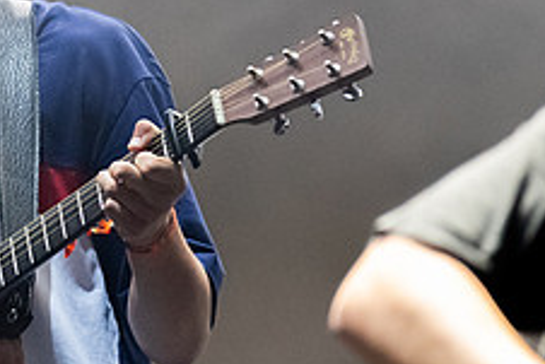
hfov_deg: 3.1
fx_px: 10195
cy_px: 69
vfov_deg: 2.0
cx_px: -137
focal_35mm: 673
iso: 4000
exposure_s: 1/800
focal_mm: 200
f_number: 2.8
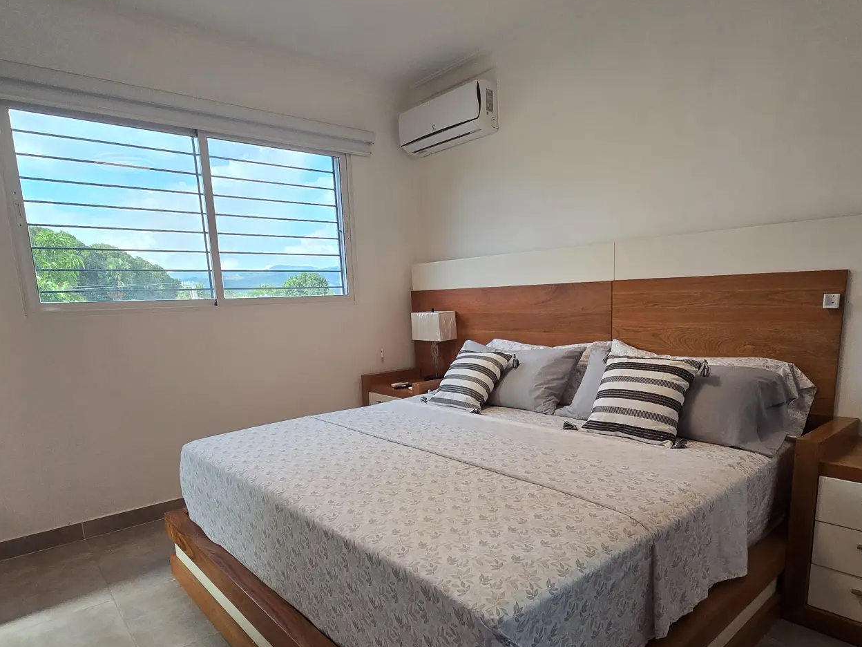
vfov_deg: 64.9
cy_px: 411
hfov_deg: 81.7
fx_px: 498
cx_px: 452
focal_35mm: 20
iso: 125
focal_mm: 2.2
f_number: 2.2
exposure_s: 1/60
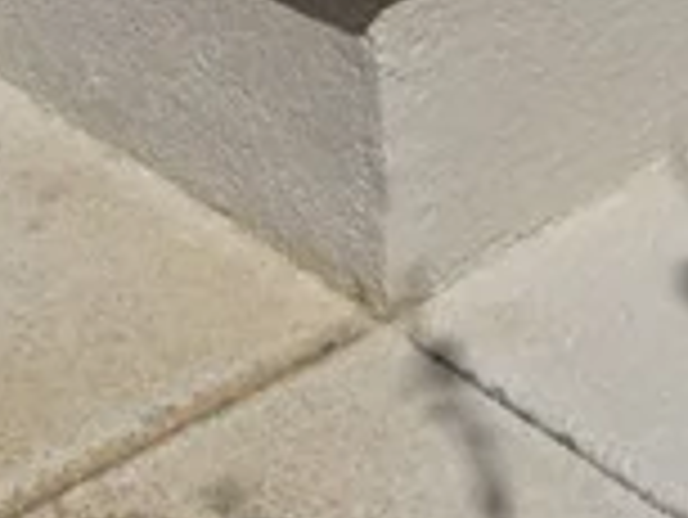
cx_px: 692
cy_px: -867
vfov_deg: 11.1
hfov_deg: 18.5
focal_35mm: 103
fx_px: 2049
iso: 500
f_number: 8
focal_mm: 16
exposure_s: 1/8000
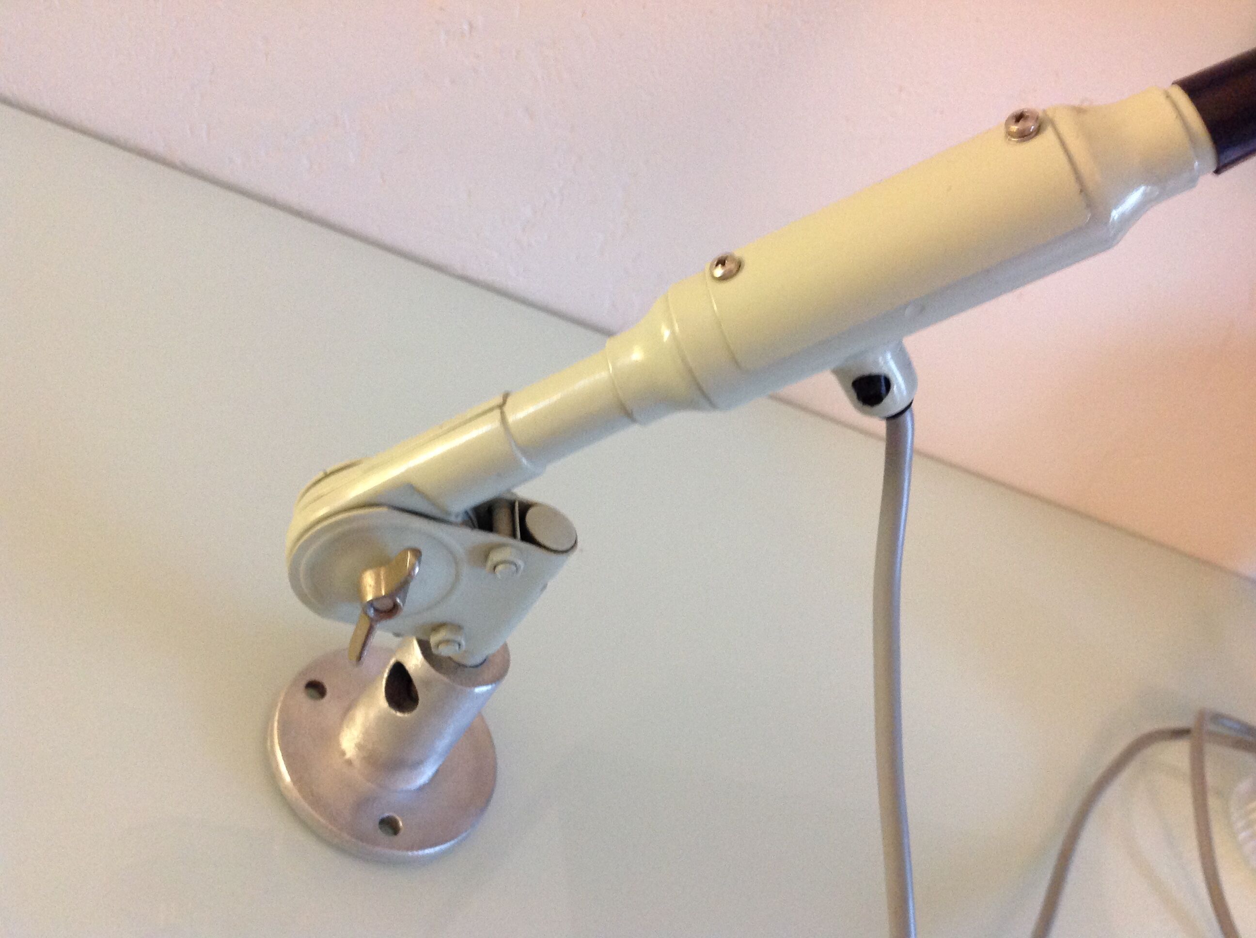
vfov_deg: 40.6
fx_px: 1268
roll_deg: -37.9
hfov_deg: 52.7
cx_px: 628
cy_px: 469
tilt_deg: -33.6
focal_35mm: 35
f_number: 2.4
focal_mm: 4.28
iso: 320
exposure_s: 1/15
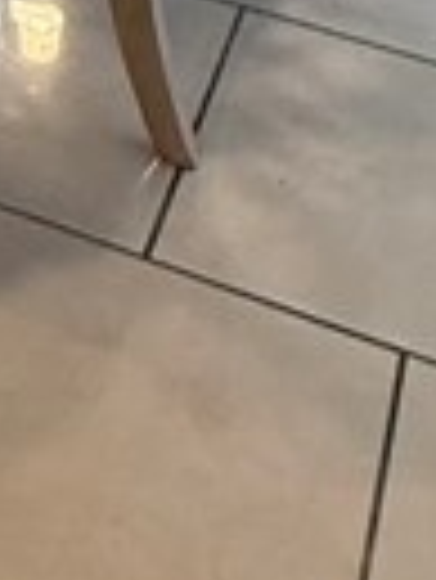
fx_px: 1861
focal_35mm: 111
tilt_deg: -5.8
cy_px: -863
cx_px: -333
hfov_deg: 12.3
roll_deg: -1.0
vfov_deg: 12.9
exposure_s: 1/120
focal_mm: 2.22
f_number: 2.2
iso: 500
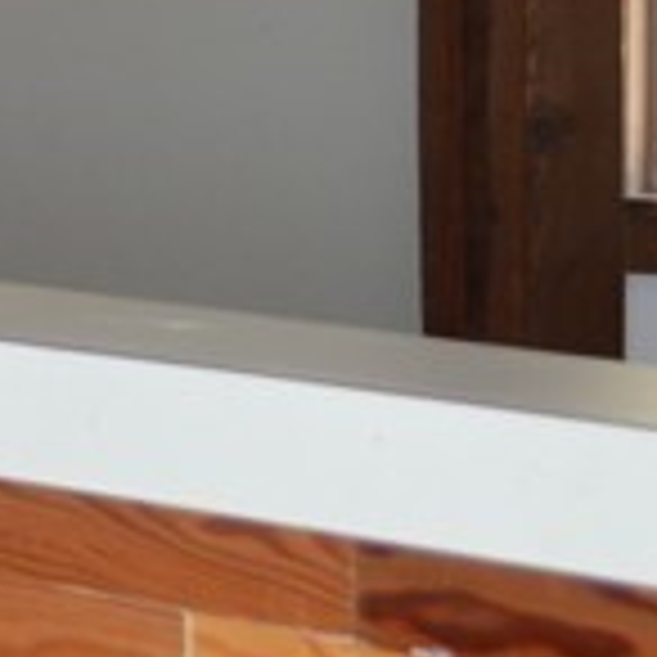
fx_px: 4874
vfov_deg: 7.6
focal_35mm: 227
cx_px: -1046
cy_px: -166
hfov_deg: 7.1
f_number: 4
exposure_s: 1/100
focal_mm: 24
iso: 400
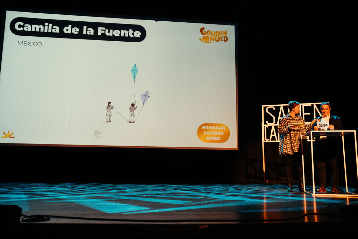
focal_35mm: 35
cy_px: 120
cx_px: 179
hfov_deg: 54.4
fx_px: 348
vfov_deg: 37.9
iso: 3200
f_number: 2.8
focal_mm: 35
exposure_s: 1/400
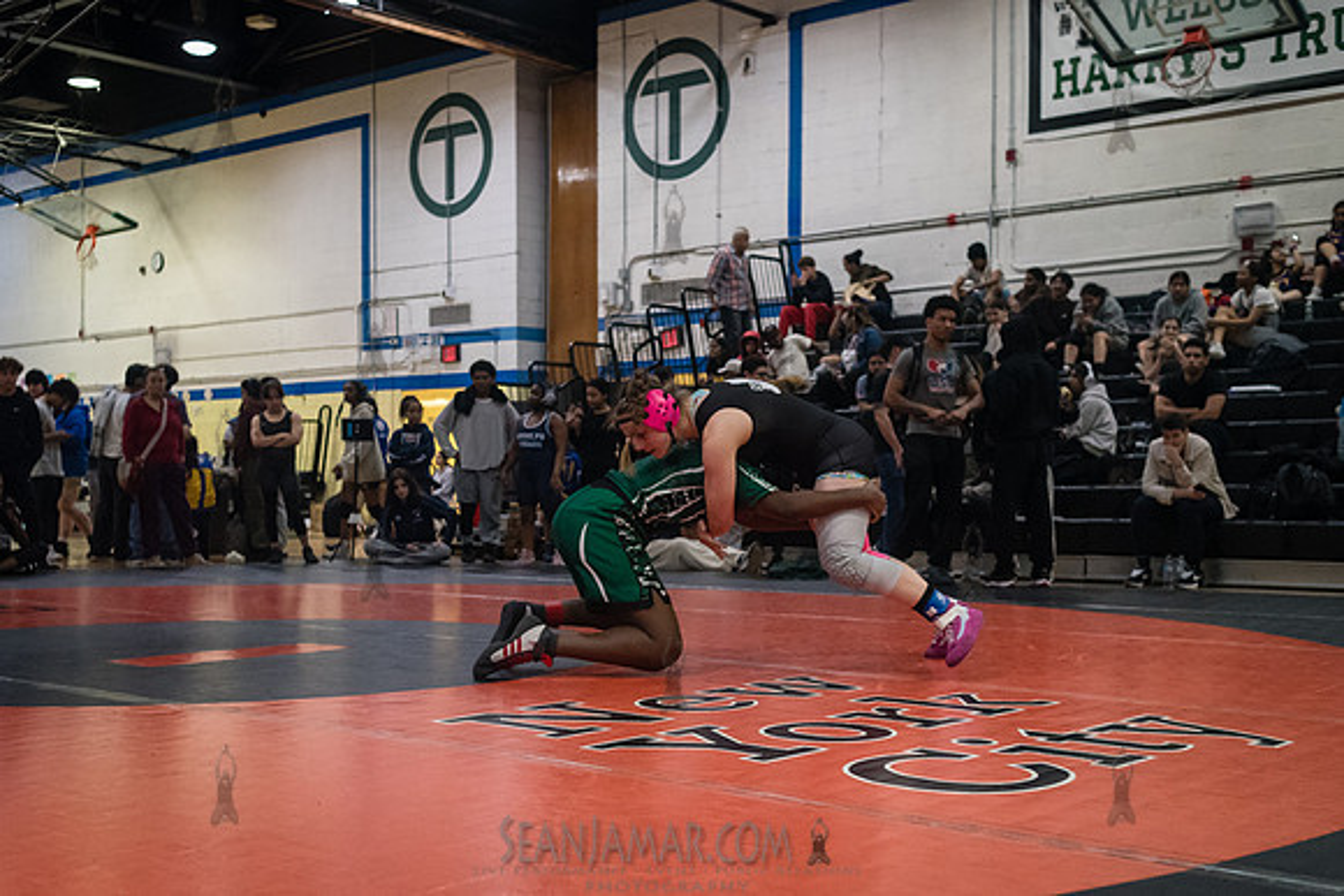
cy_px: 513
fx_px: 1625
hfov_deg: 44.9
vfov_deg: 30.8
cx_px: 635
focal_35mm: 44
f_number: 3.2
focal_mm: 35
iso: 5000
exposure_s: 1/500
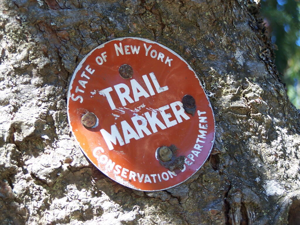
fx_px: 910
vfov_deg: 14.1
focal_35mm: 105
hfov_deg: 18.7
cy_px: 112
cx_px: 150
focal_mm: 17.5
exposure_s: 1/80
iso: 80
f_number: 3.2
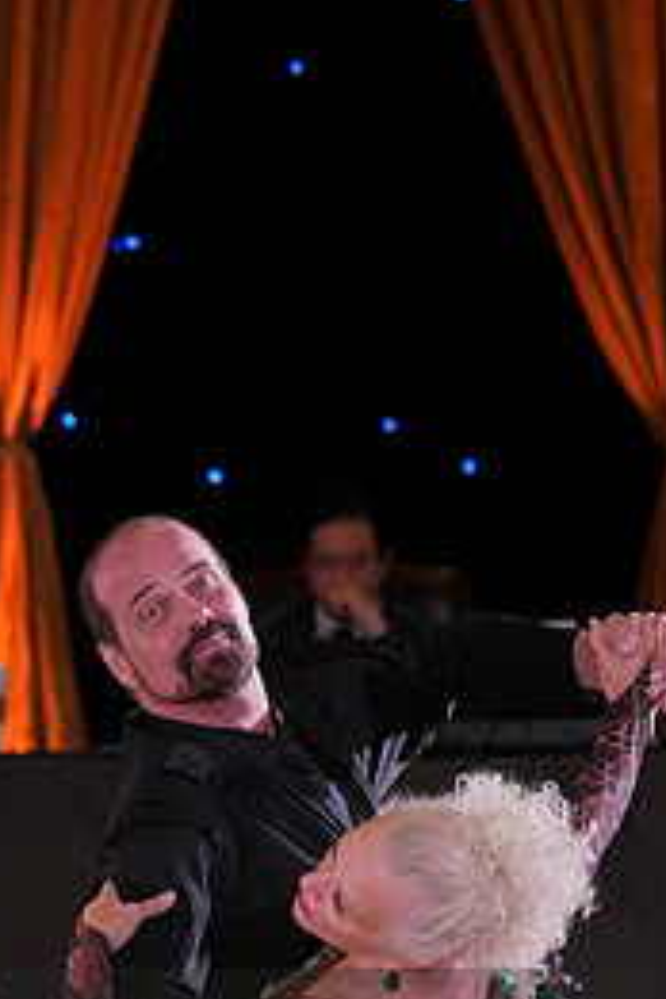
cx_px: 262
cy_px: 1099
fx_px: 6770
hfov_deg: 5.6
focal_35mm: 244
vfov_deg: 8.4
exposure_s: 1/400
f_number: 4
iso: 1250
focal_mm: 110
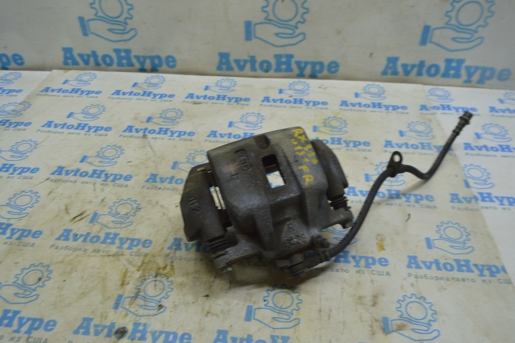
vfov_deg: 43.5
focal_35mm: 30
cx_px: 258
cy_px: 172
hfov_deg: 62.0
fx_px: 429
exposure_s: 1/40
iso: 400
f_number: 5.6
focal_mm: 20
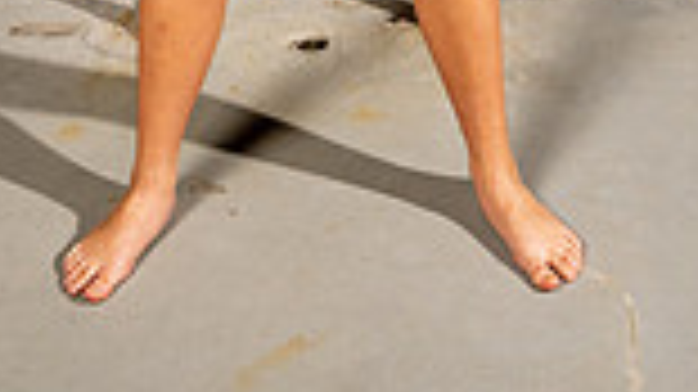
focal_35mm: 73
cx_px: 387
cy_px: -496
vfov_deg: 13.2
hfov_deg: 29.0
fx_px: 1350
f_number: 7.1
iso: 400
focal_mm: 24
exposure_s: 1/125
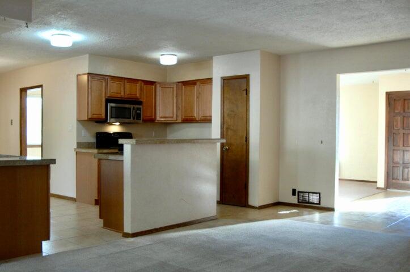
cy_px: 136
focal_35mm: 36
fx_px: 409
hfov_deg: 53.2
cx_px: 205
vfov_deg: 36.8
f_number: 3.5
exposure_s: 1/30
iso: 500
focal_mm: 24
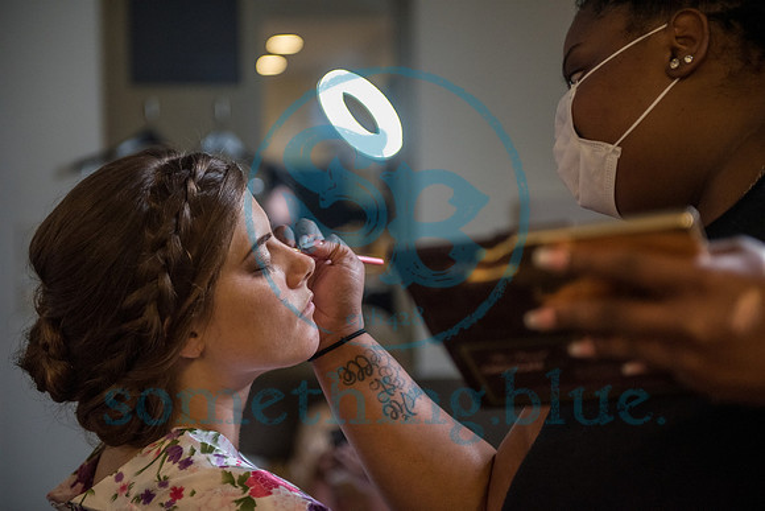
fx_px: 1488
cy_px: 256
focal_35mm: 70
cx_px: 382
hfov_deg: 28.8
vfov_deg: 19.5
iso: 1600
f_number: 2.8
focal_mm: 70
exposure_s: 1/400
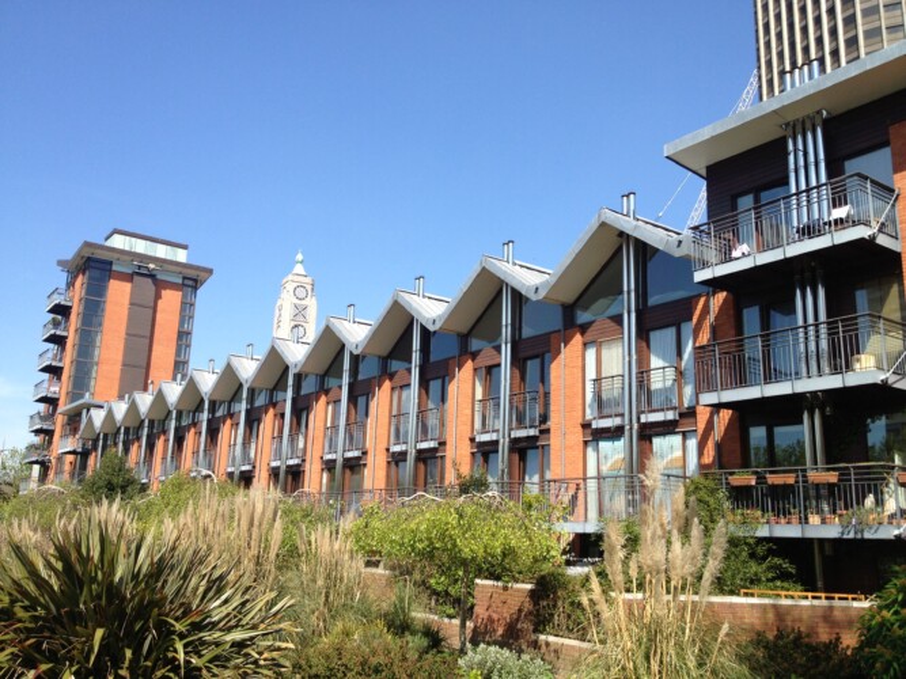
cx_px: 453
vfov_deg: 40.7
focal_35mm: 35
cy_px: 340
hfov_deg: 52.6
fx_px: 916
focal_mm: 4.28
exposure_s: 1/935
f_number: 2.4
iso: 50
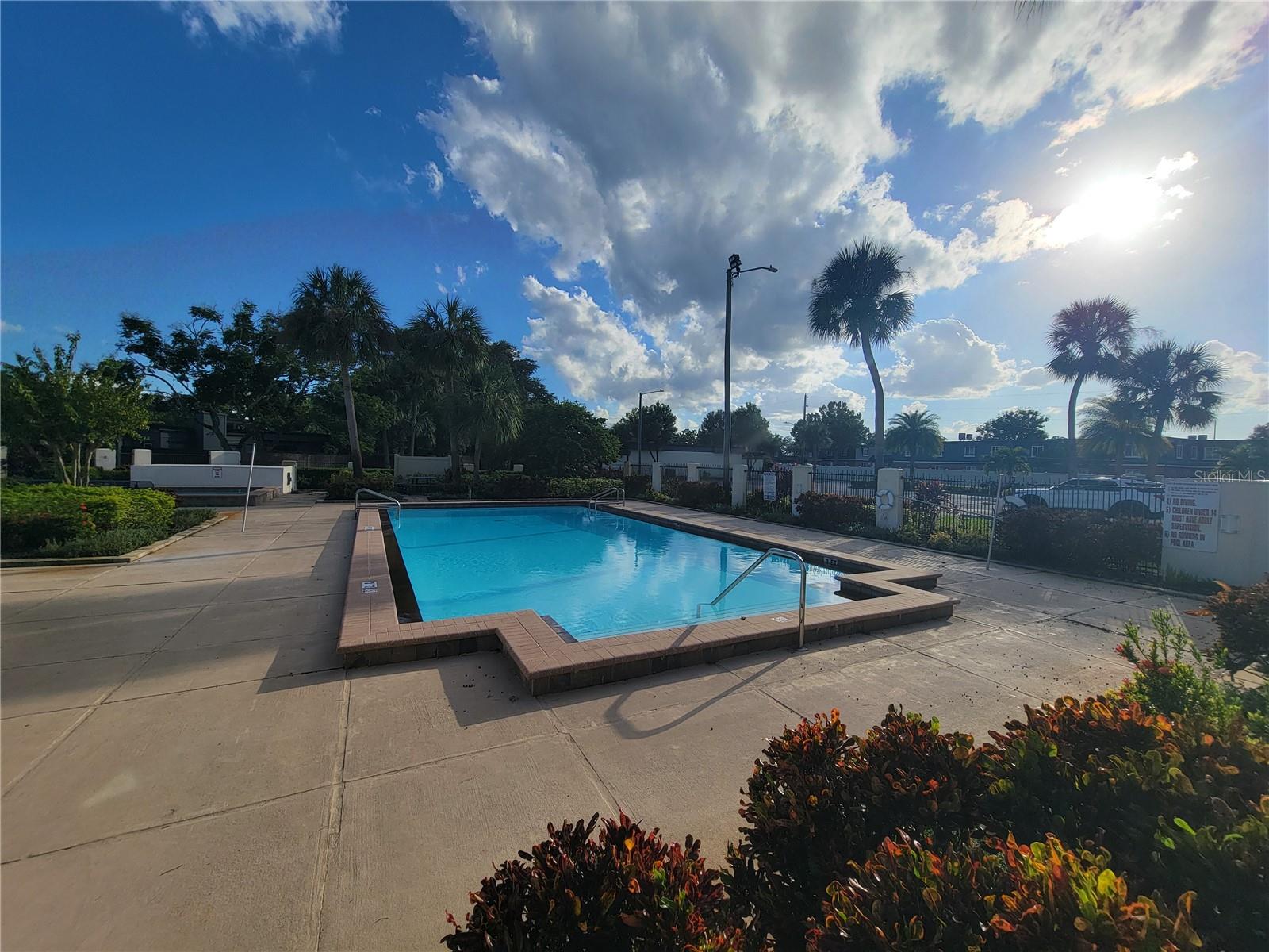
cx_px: 634
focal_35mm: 13
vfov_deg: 89.9
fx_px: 477
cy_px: 476
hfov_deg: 106.2
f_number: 2.2
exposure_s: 1/3300
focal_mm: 2.2
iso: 50
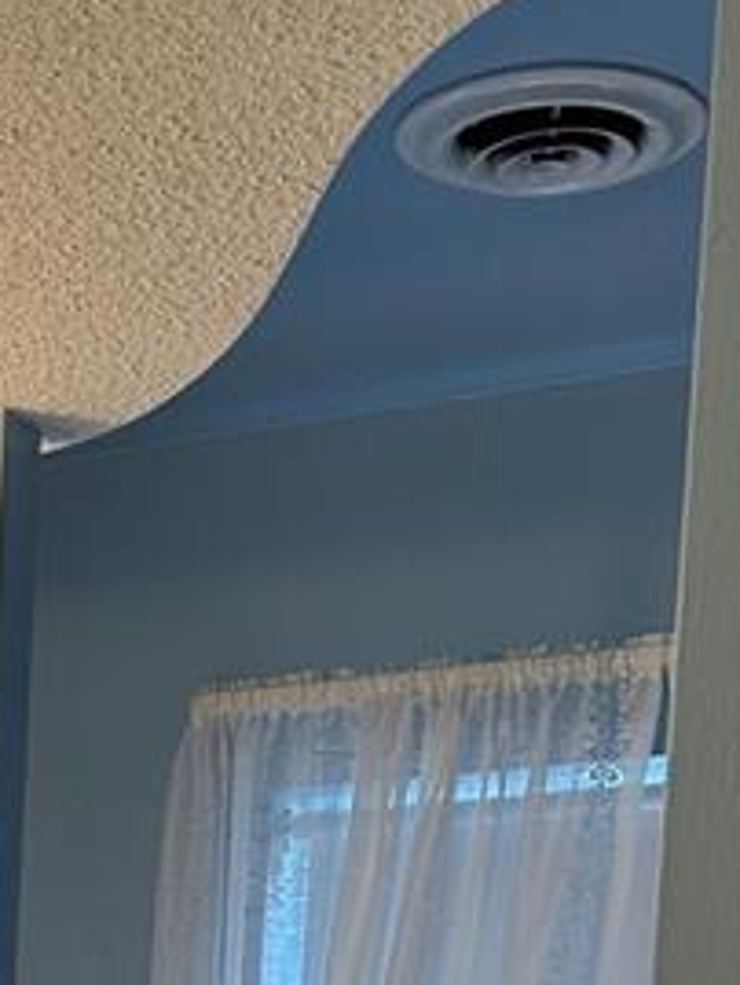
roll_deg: -2.4
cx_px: -194
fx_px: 3047
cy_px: 1776
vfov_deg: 15.7
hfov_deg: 13.4
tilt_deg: -6.8
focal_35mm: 107
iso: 125
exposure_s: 1/60
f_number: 1.78
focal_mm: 6.86
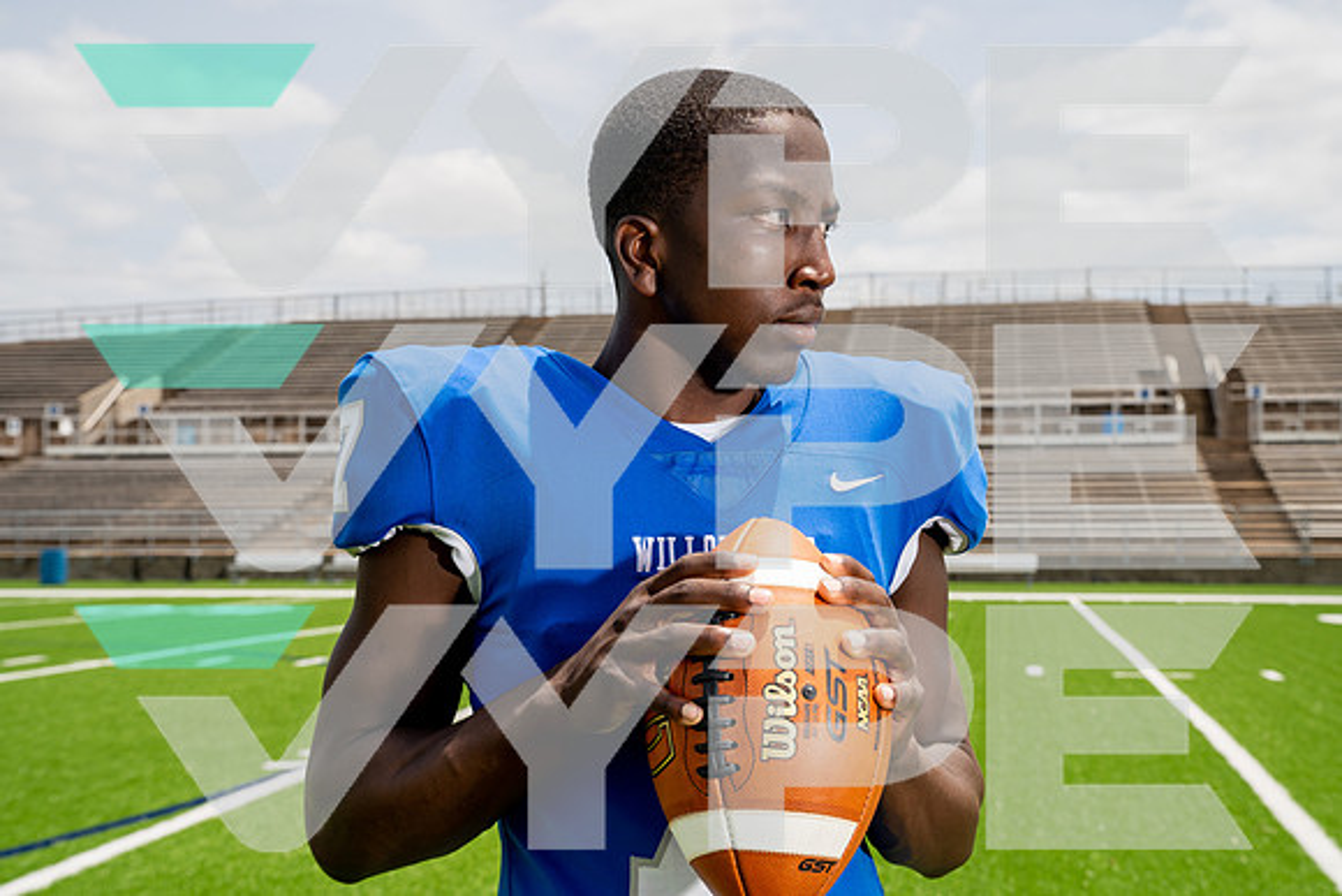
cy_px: 448
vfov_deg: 28.7
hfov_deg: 41.9
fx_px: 1752
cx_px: 671
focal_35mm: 47
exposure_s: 1/250
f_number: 8
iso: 100
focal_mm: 47
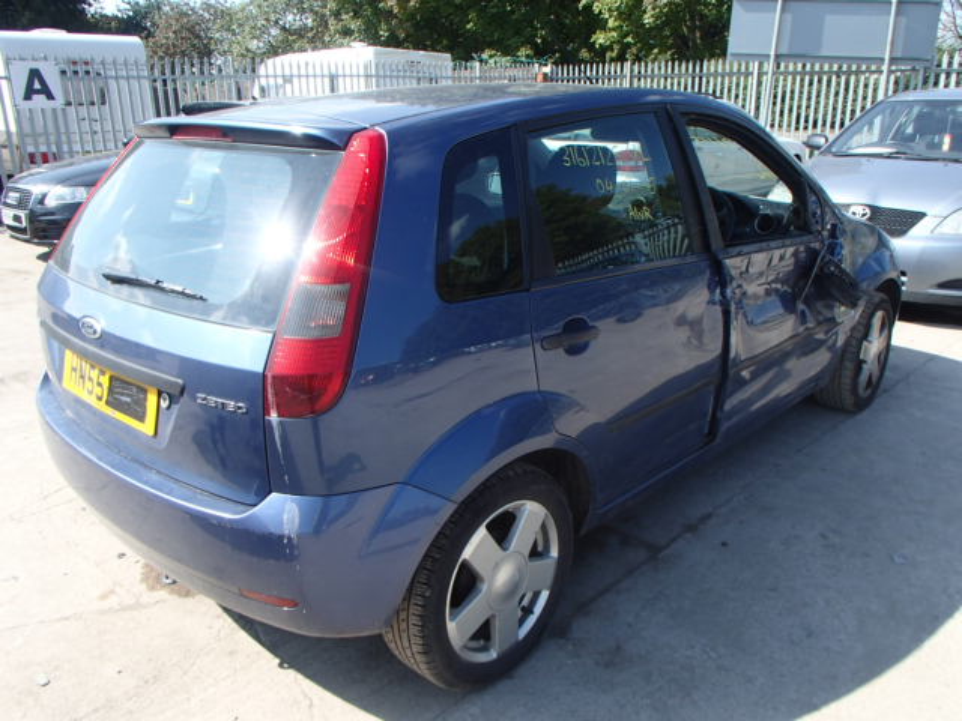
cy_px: 360
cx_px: 481
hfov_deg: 63.4
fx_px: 778
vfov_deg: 49.7
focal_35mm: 28
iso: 100
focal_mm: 5
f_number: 3.9
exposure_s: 1/320
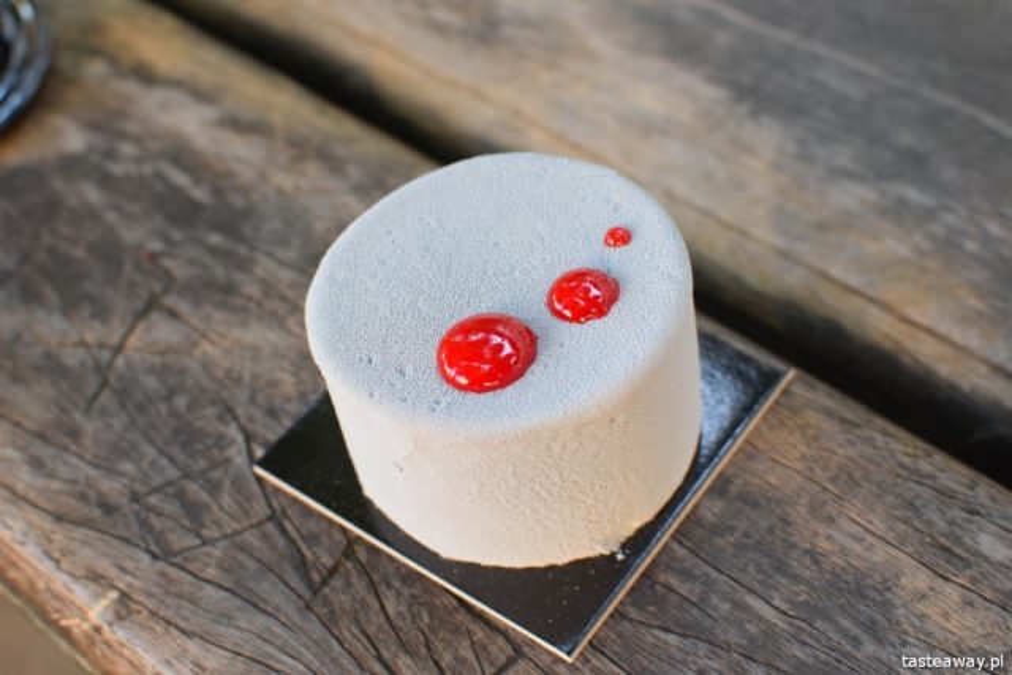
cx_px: 506
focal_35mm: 52
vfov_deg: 25.8
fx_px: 1476
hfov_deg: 37.8
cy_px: 338
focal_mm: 35
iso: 1400
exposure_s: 1/125
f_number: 5.6
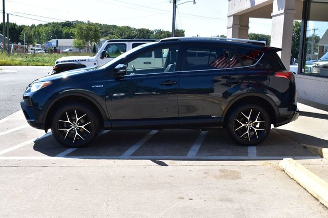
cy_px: 109
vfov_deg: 33.0
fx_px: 369
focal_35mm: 40
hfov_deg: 47.9
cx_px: 164
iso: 400
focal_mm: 27
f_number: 11
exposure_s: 1/320
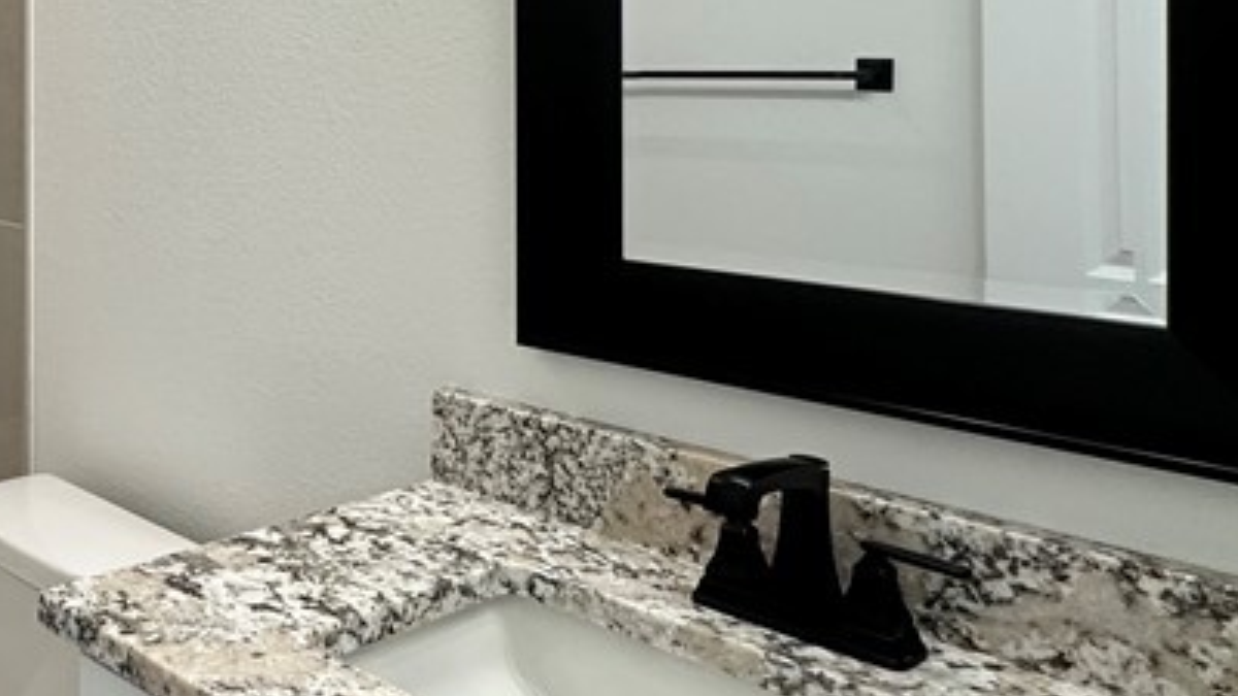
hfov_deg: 44.2
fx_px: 1280
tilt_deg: -0.3
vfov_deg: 29.3
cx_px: 9
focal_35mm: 39
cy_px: 84
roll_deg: -0.8
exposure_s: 1/120
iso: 250
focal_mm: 2.22
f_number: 2.2
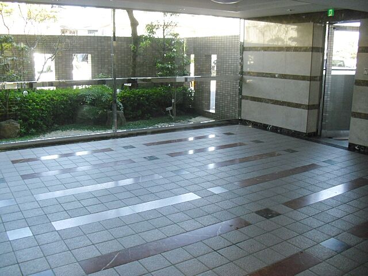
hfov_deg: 51.4
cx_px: 184
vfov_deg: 39.7
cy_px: 138
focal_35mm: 36
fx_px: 383
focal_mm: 6.3
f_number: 3.1
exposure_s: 1/100
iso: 200
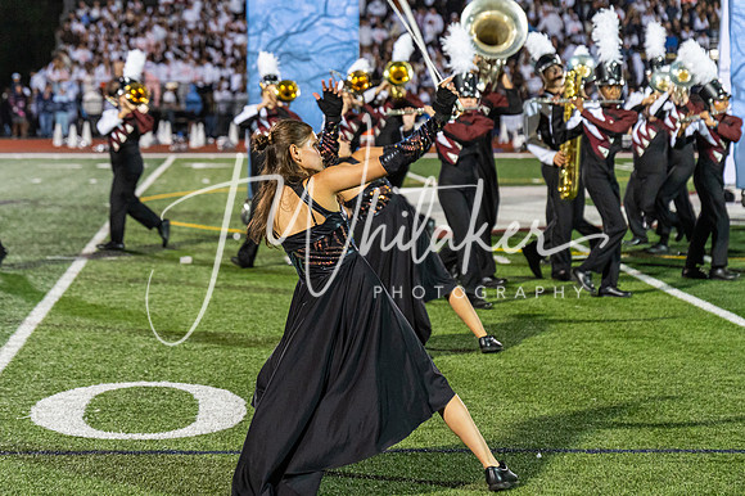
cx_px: 338
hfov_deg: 19.5
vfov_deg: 13.1
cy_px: 248
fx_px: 2162
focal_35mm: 105
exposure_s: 1/200
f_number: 3.5
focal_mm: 92
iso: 3200
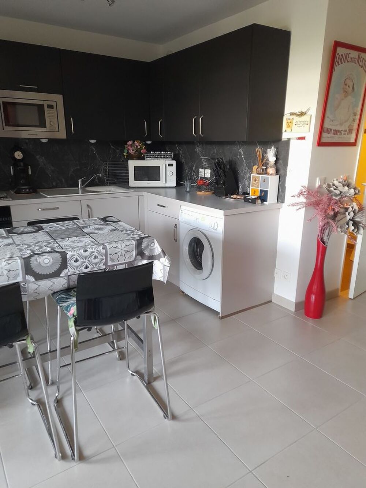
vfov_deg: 69.4
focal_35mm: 25
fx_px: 352
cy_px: 244
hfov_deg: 54.9
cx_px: 183
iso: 320
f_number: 2
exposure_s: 1/33
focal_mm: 4.6
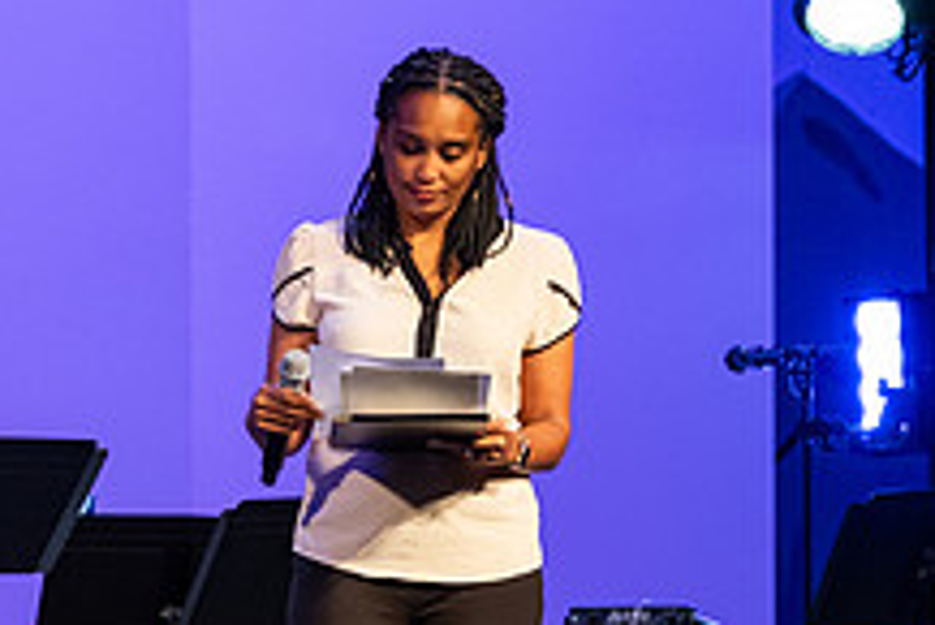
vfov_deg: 2.8
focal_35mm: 484
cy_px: 593
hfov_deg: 4.2
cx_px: -52
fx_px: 12578
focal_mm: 106
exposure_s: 1/160
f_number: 2.8
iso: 1250
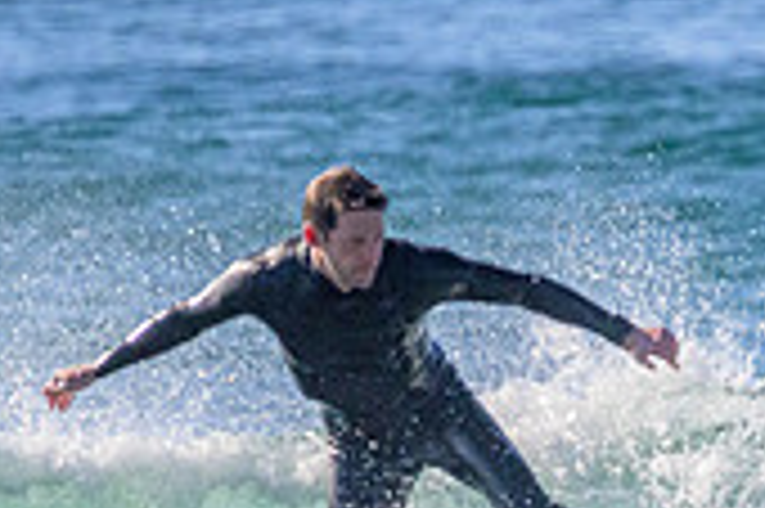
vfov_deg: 0.5
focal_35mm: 2730
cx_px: 783
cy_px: 623
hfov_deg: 0.8
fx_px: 57956
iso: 3200
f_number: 11
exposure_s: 1/2000
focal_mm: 800
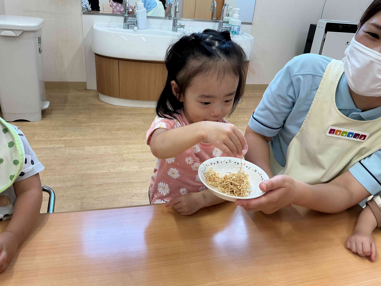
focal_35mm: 29
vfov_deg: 48.2
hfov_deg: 61.7
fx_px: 319
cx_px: 190
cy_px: 143
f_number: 1.8
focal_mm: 3
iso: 50
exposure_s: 1/120
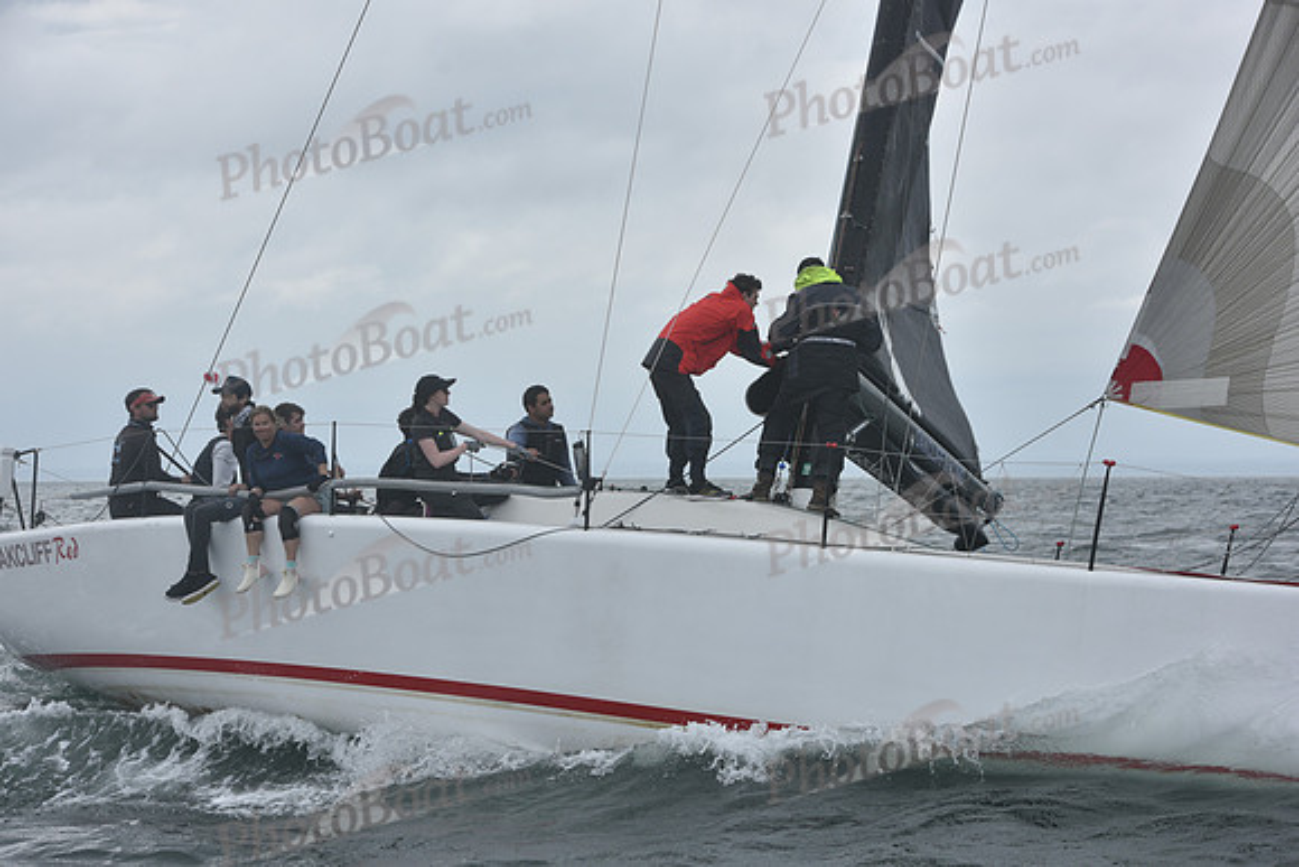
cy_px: 434
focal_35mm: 90
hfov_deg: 22.6
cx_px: 650
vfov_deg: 15.2
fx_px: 3248
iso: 200
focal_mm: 90
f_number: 7.1
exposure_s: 1/800
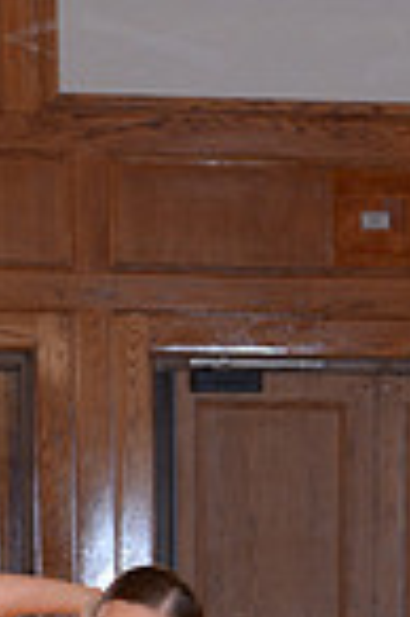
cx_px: 497
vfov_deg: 8.1
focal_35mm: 246
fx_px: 4212
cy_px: 1120
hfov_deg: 5.5
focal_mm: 62
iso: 1250
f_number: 5.6
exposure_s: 1/250
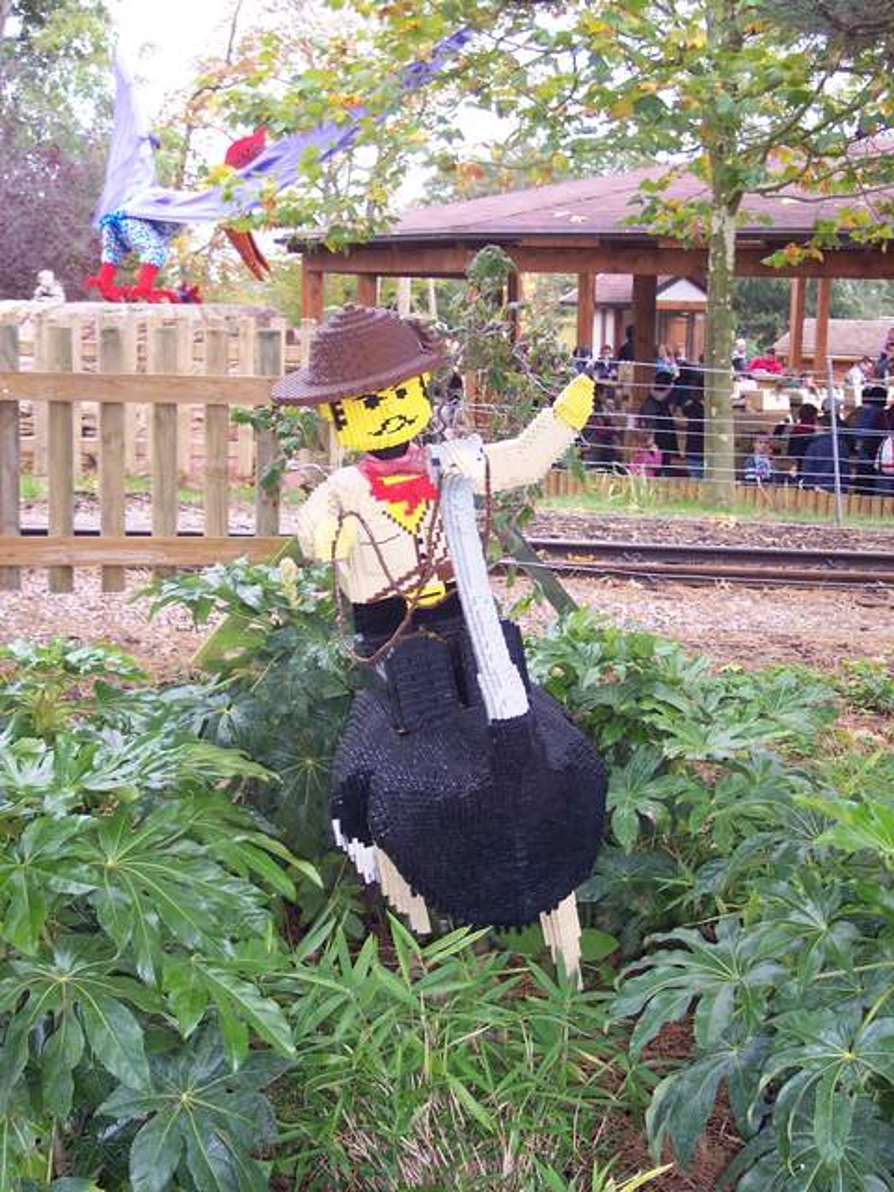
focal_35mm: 51
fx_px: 1756
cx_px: 447
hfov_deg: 28.6
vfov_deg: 37.5
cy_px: 596
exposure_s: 1/60
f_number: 3.4
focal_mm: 10.7
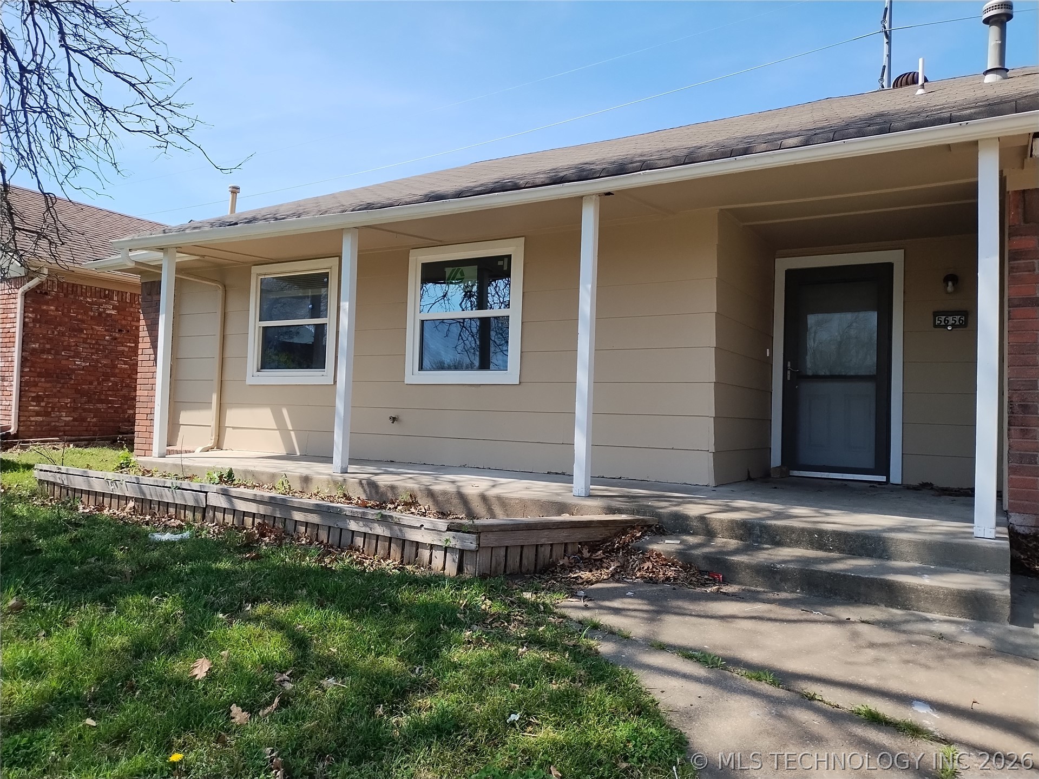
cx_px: 520
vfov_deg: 54.9
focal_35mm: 25
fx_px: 750
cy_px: 390
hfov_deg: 69.4
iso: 102
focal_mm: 4.71
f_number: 1.7
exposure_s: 1/2932
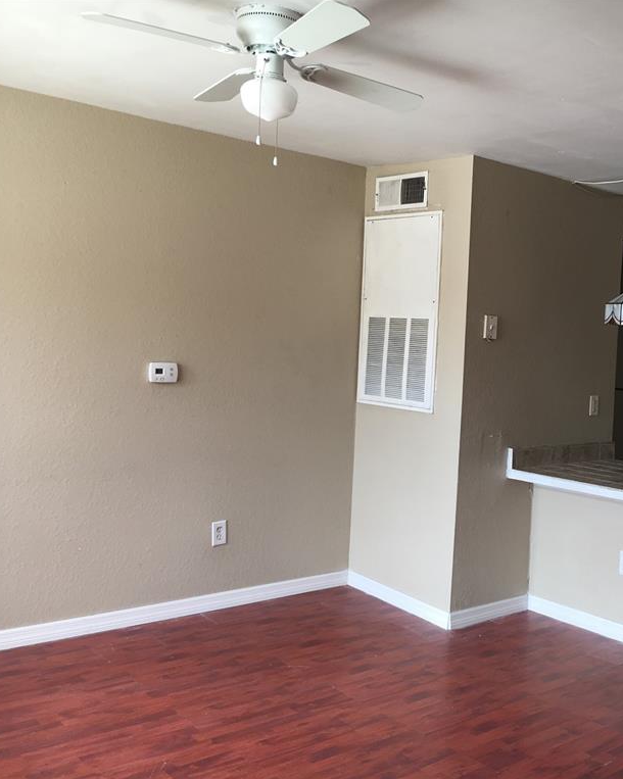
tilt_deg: -2.1
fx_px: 876
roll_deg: -3.3
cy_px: 388
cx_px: 478
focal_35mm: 38
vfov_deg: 47.9
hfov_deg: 38.0
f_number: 2.2
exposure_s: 1/60
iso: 25
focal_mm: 4.15
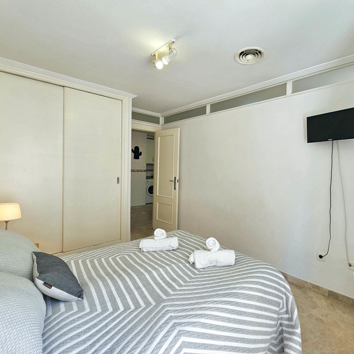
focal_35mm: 16
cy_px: 170
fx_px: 185
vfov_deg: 87.4
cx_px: 204
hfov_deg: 86.8
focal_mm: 2.2
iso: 64
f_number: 2.2
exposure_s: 1/100
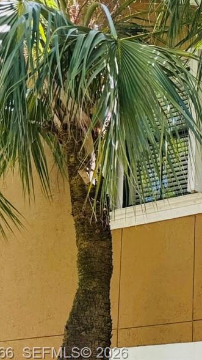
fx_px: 677
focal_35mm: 71
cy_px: 354
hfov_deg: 13.9
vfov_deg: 28.1
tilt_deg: +6.4
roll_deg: +1.3
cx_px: 426
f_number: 1.78
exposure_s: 1/555
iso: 100
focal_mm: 6.76
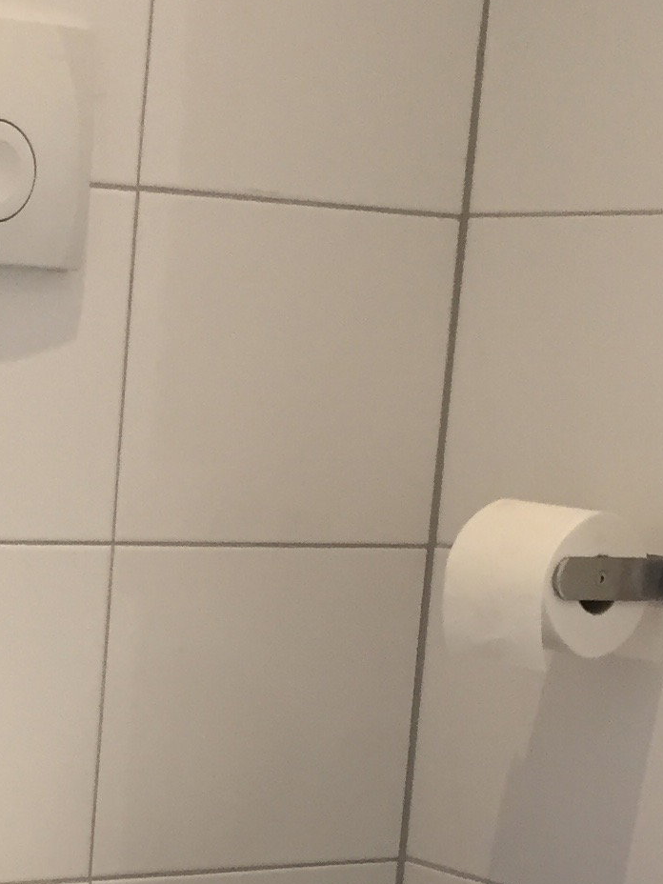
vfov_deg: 18.8
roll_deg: -2.2
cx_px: -149
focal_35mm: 102
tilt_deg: -11.3
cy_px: 858
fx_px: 2605
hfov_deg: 14.0
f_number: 2.2
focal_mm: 4.15
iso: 100
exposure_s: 1/33
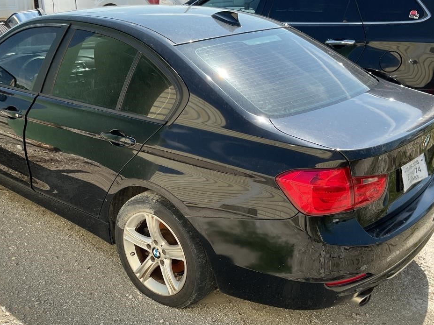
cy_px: 187
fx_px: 502
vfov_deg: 35.9
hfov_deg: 46.6
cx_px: 181
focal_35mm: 40
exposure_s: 1/781
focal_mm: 3
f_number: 1.8
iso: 16
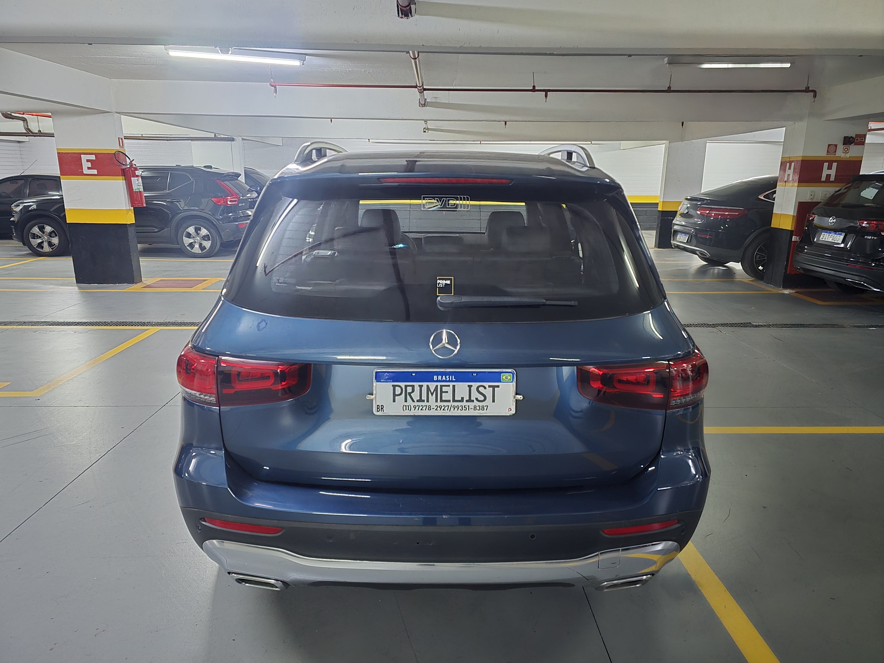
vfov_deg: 58.9
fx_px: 587
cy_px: 332
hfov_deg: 73.9
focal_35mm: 23
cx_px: 442
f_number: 1.7
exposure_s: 1/24
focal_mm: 6.3
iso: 2500
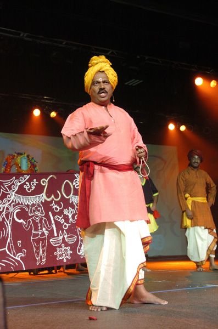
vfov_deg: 41.2
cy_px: 164
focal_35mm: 48
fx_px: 438
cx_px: 109
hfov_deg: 27.9
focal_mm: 32
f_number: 3.5
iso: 800
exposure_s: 1/100
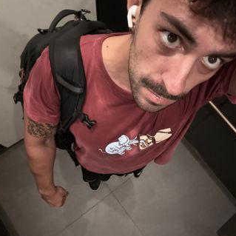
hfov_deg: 57.2
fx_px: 216
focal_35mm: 28
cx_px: 130
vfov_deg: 57.3
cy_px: 120
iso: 640
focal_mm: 2.69
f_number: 1.9
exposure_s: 1/17
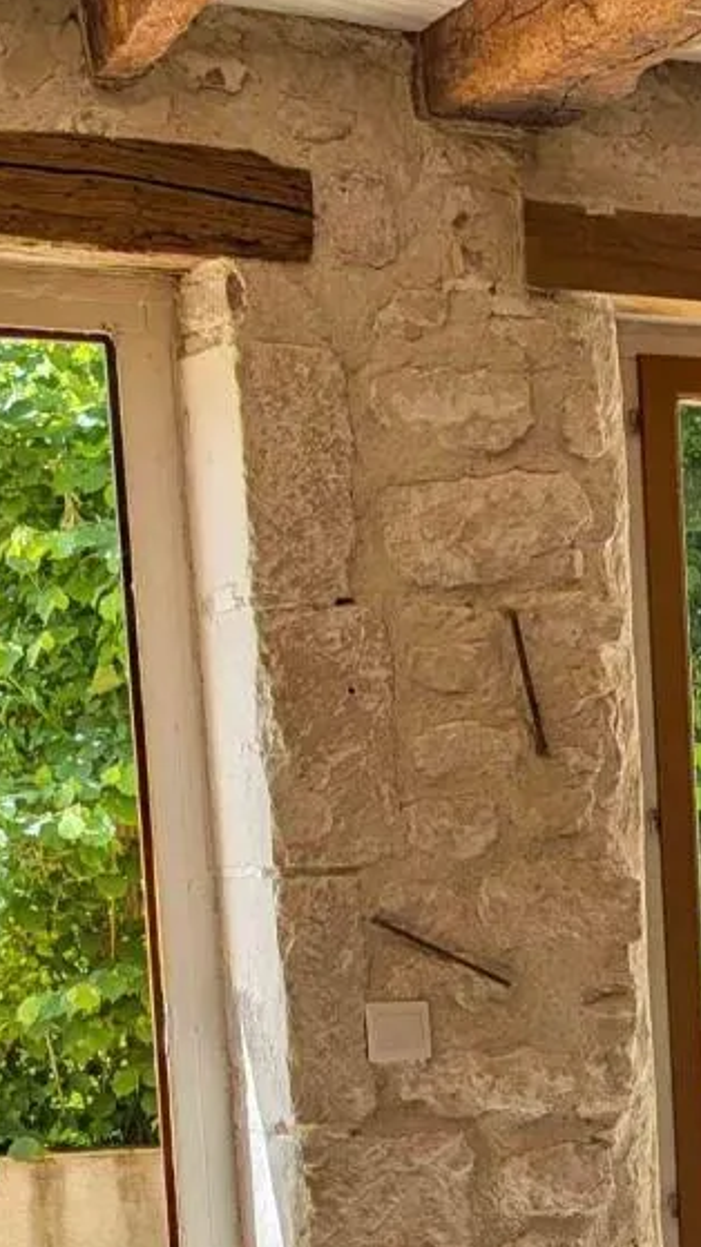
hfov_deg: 12.1
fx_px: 2977
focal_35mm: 90
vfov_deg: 22.9
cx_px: 1366
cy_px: 1189
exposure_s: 1/618
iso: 39
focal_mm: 6.81
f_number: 1.85
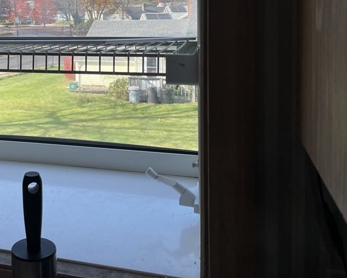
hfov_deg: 36.8
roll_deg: +1.4
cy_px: 47
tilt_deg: -3.5
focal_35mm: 48
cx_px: 48
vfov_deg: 30.5
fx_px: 493
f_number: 1.6
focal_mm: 4.2
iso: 32
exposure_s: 1/682
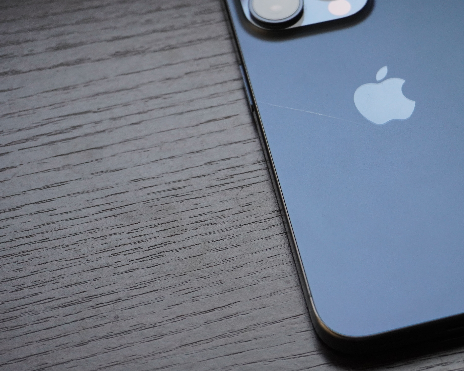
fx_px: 1274
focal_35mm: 93
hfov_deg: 20.4
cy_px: 124
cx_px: 373
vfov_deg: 16.5
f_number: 5.6
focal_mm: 41
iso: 640
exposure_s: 1/80
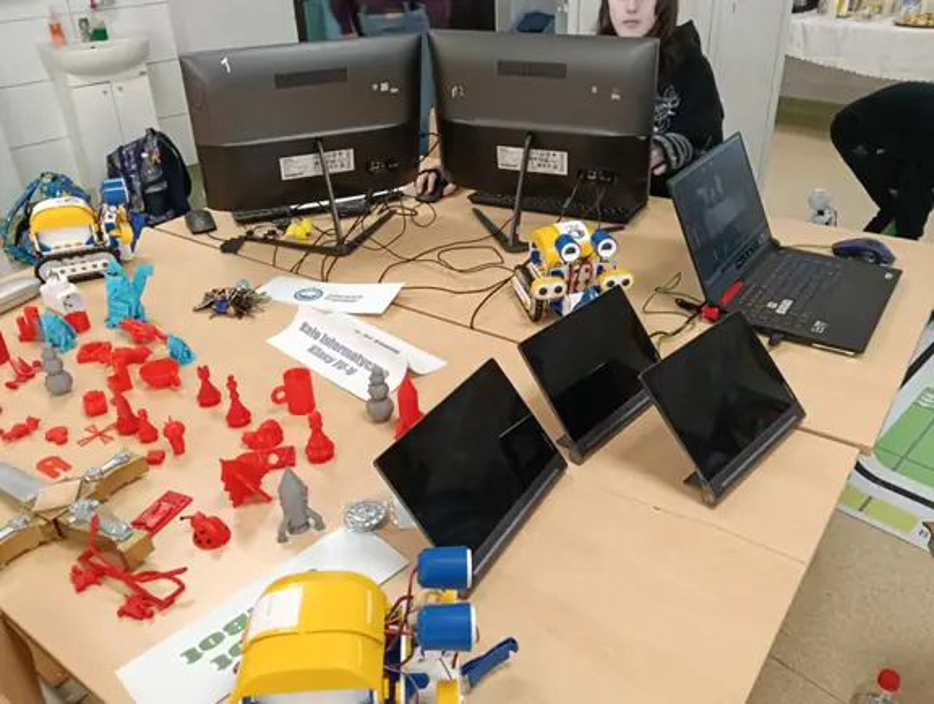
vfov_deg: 51.5
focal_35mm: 27
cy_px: 352
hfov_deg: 65.2
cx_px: 467
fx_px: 730
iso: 200
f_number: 1.8
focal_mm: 3.98
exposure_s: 1/33.3
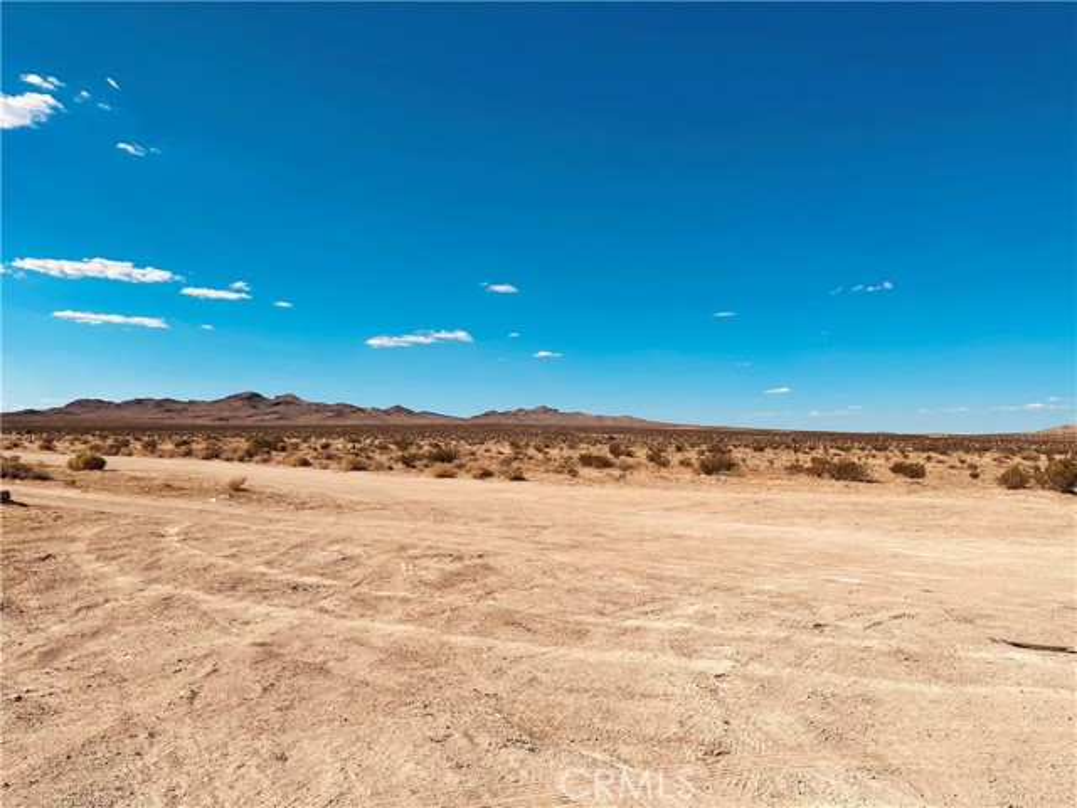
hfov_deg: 69.4
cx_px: 538
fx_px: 778
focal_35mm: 25
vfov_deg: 54.9
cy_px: 404
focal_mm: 5.1
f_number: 1.6
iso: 32
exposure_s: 1/6993
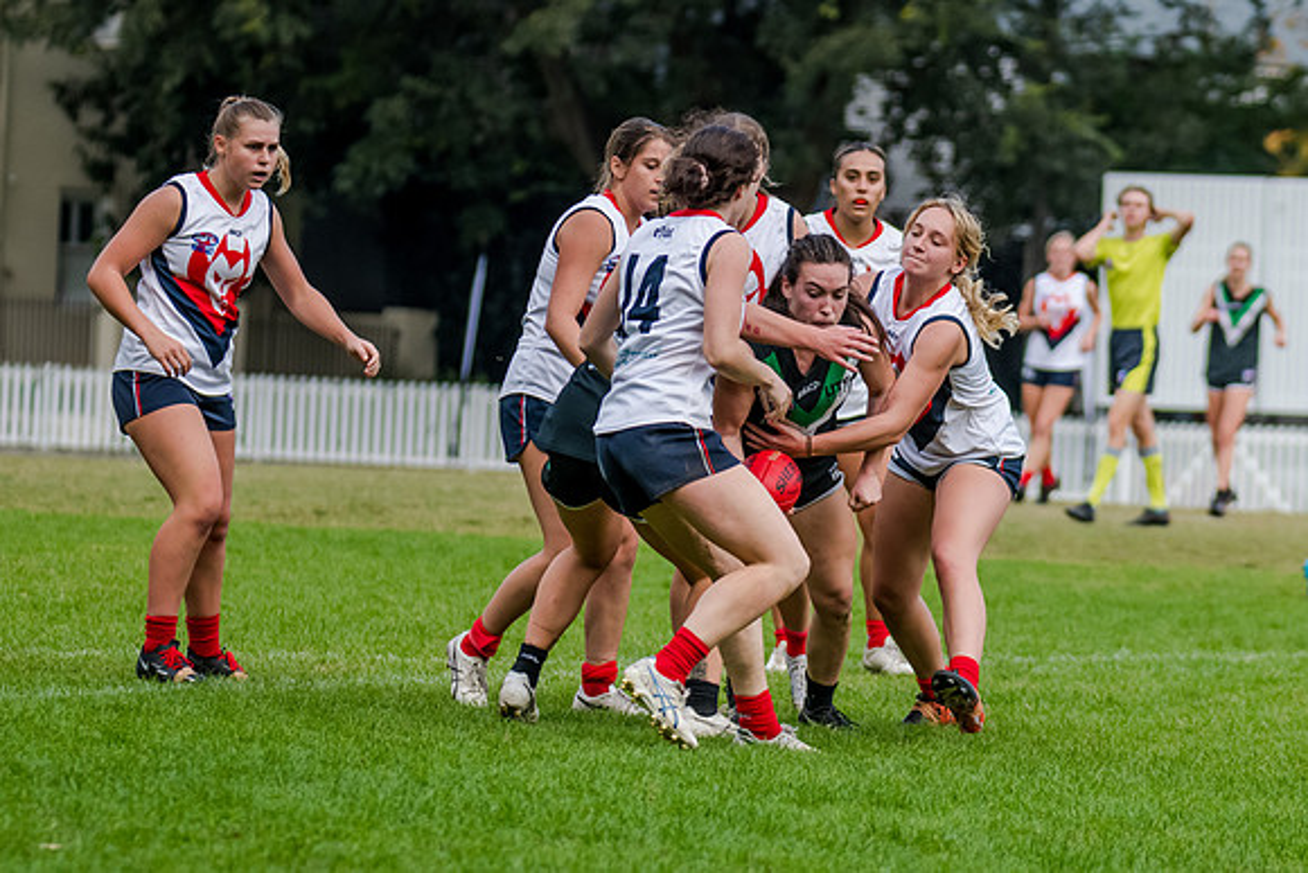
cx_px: 907
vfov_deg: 4.7
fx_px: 10674
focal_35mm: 294
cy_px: 404
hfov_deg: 7.0
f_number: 5
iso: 800
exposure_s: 1/1600
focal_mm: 170
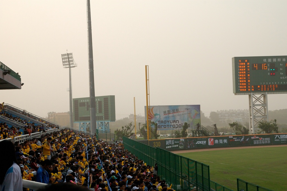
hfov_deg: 27.0
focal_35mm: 75
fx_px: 597
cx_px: 144
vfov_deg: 18.2
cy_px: 96
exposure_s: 1/800
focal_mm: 50
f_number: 8
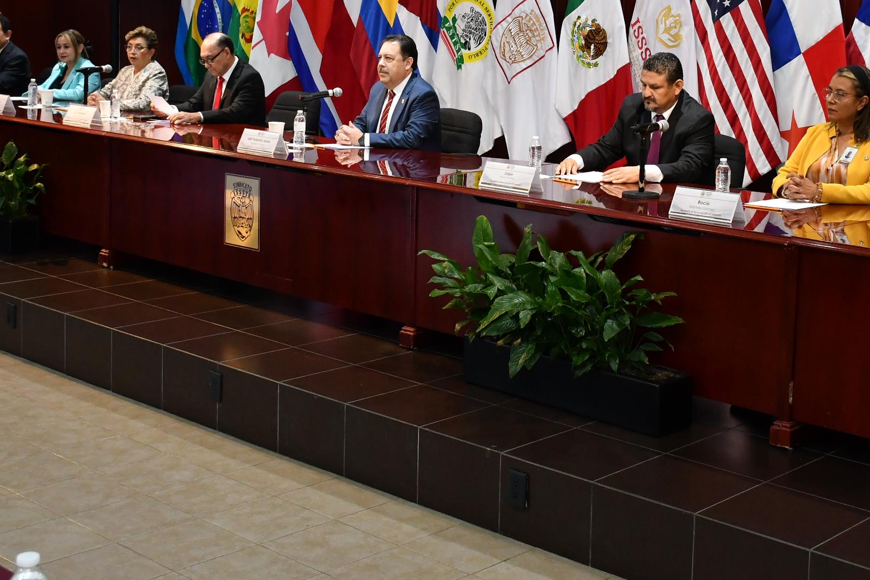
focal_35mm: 58
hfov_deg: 34.3
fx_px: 1402
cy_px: 112
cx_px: 534
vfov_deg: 23.0
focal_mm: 23
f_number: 5.6
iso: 1250
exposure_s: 1/80
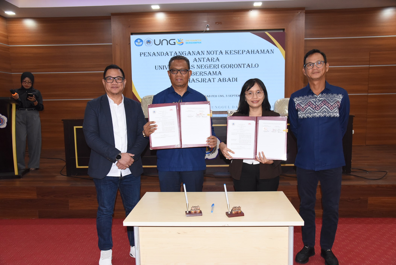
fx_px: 330
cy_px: 132
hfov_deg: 61.9
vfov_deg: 43.6
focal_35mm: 30
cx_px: 198
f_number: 5
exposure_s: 1/200
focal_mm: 30
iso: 2500
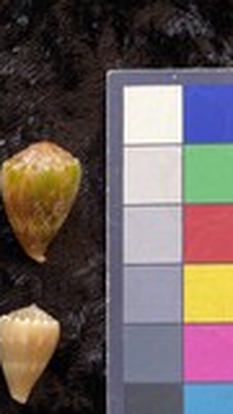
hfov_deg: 16.6
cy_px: 332
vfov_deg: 29.8
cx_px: -57
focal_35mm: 69
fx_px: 758
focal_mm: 3
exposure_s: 1/60
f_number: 1.8
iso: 50
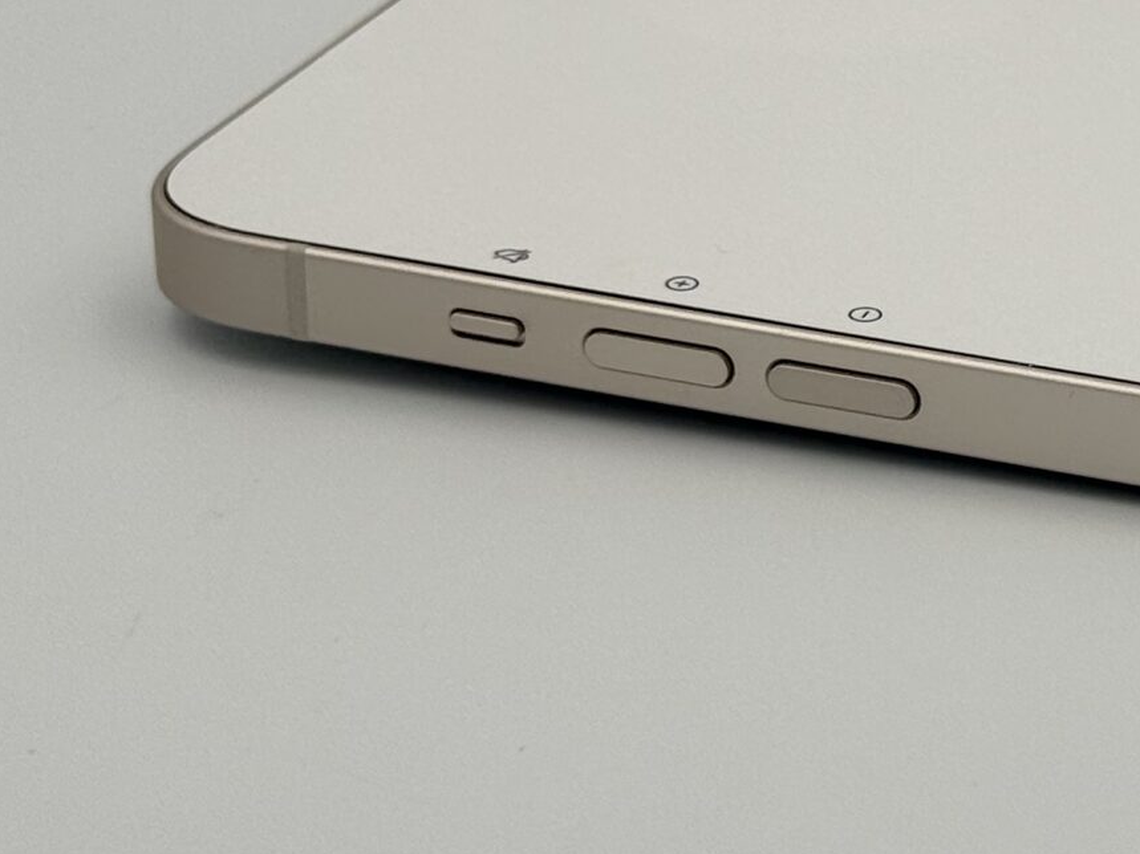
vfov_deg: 10.3
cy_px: 127
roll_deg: -0.7
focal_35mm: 143
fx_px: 4709
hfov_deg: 13.6
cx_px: 1205
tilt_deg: -21.0
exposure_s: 1/975
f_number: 1.78
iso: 64
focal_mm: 6.76
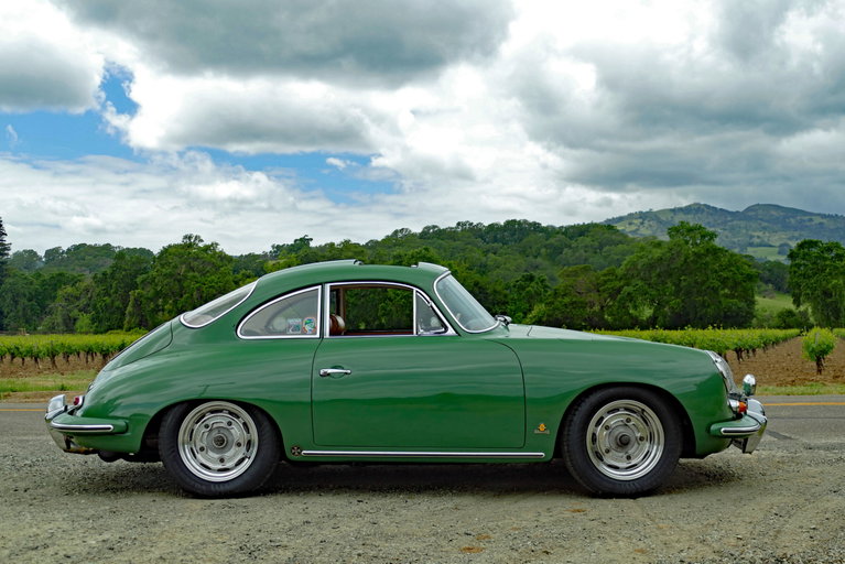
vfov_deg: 29.3
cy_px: 282
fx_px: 1080
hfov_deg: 42.7
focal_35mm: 46
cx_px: 422
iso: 125
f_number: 3.2
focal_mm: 16.74
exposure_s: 1/640
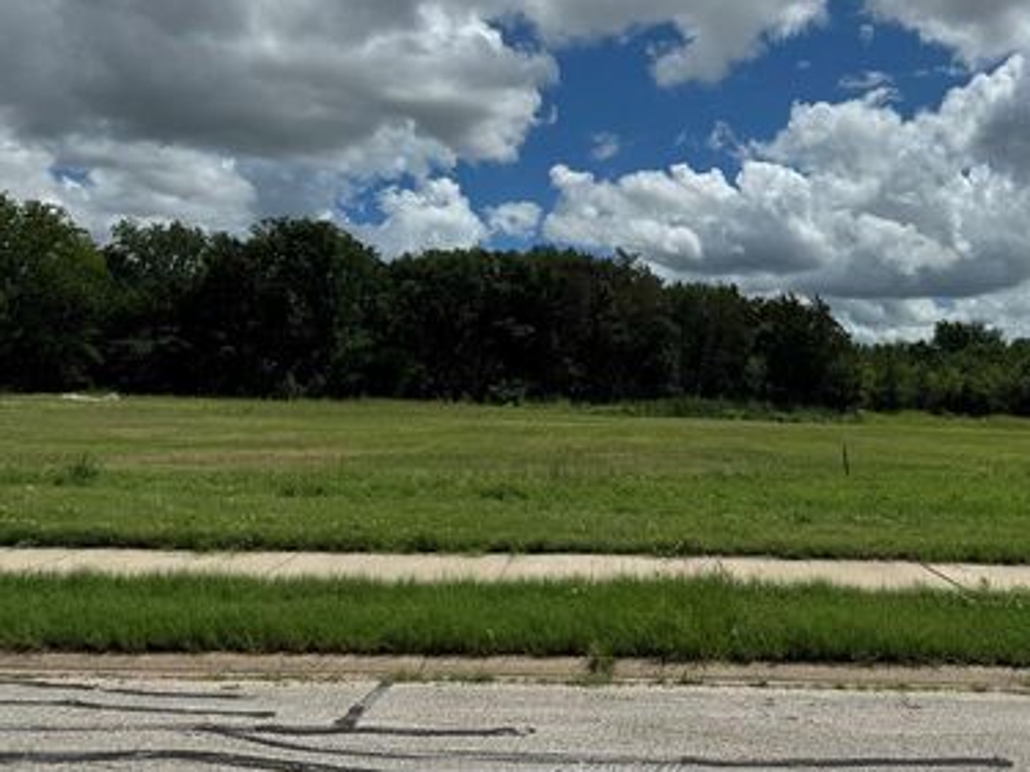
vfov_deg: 43.6
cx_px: 640
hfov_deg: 56.2
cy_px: 265
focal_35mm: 32
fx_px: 952
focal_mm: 6.76
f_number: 1.78
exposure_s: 1/15152
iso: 100
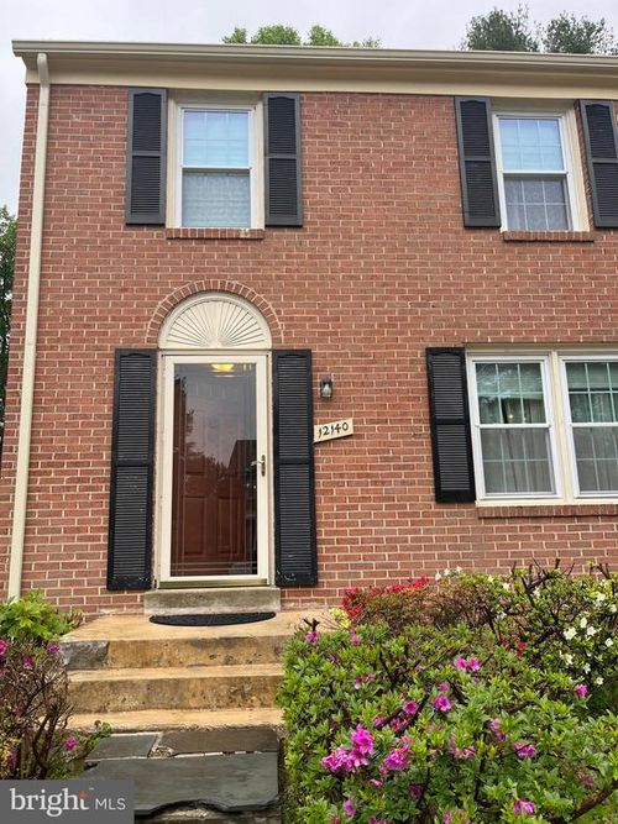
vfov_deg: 67.3
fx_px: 619
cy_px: 412
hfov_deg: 53.0
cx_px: 309
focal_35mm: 26
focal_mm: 5.1
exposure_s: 1/413
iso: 50
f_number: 1.6
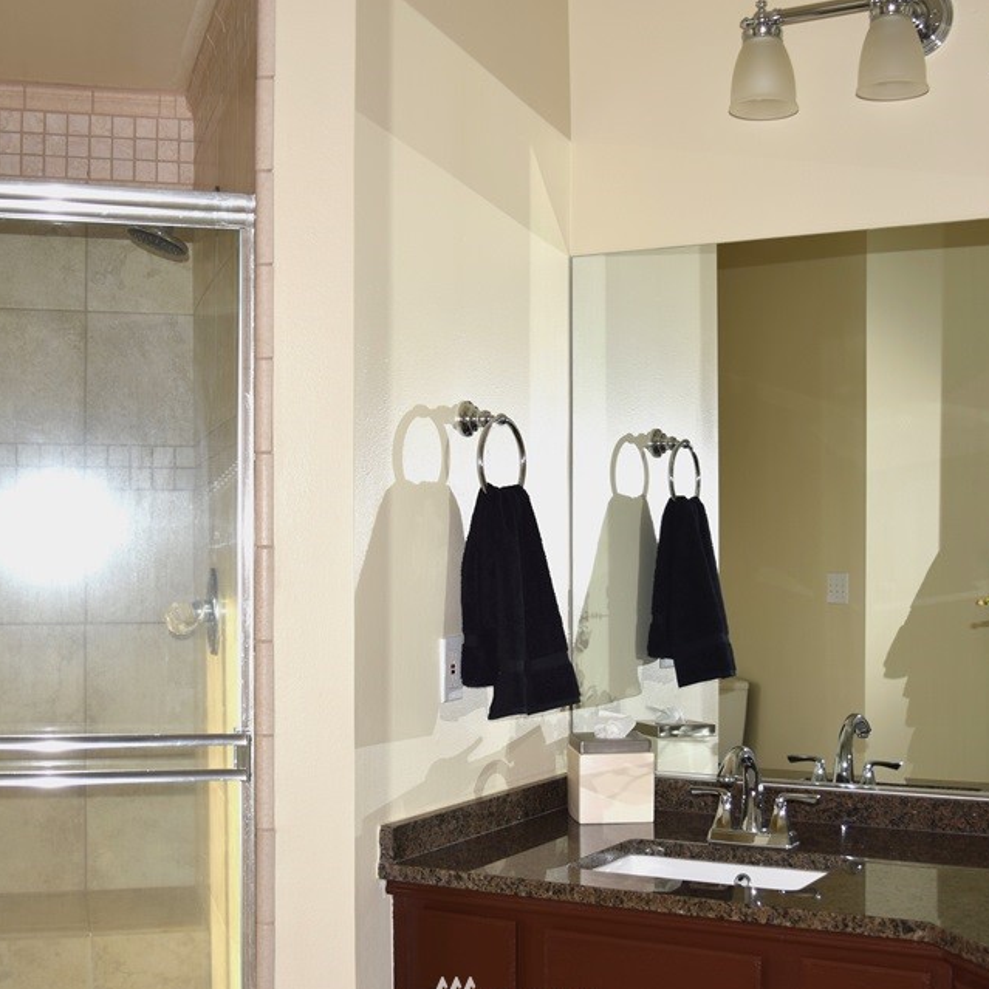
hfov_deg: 34.7
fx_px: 1584
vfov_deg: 34.7
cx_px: 515
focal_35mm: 49
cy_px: 525
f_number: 3.5
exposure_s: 1/200
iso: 100
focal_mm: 24
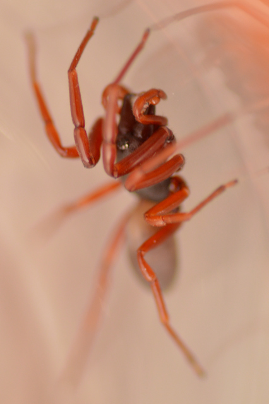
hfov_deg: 9.1
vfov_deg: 13.7
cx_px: 134
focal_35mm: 150
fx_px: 1683
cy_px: 202
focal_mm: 100
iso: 400
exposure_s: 1/200
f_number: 5.6
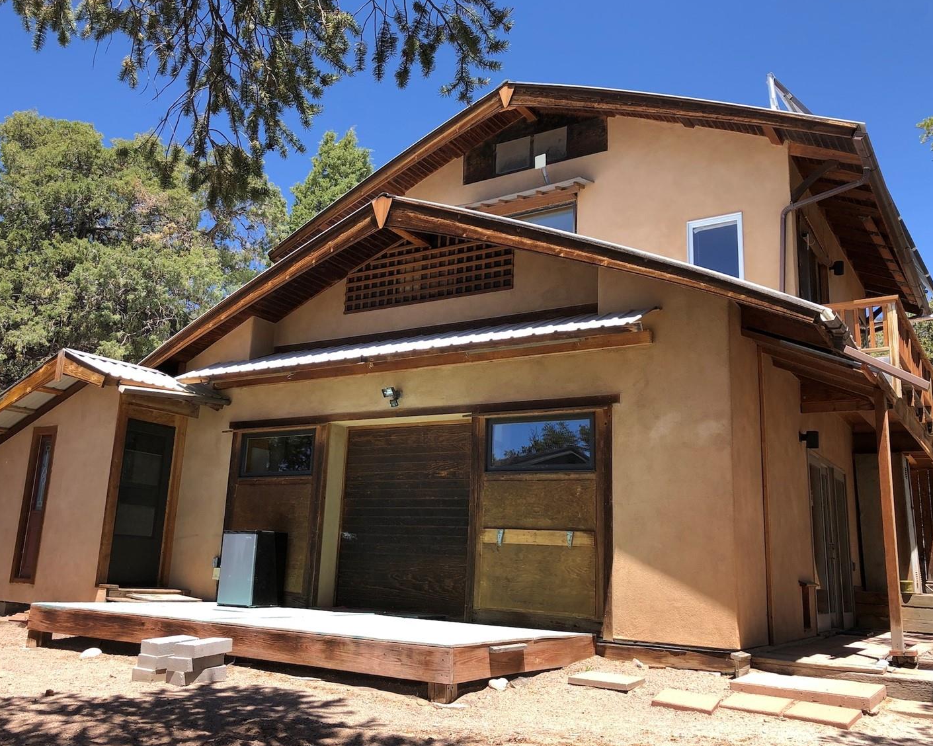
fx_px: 856
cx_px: 438
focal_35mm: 31
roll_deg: -2.7
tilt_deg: +13.6
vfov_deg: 47.1
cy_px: 378
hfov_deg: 57.1
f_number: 1.8
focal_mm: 3.99
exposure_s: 1/631
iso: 20
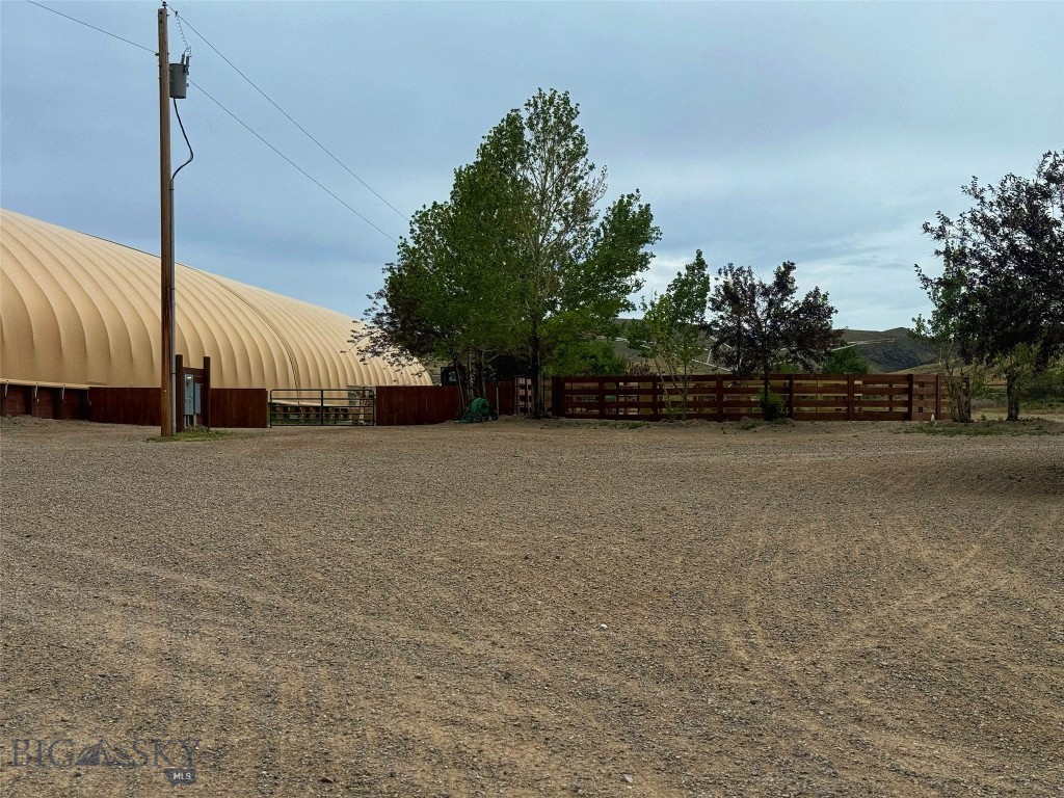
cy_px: 399
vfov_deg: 30.3
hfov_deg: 39.7
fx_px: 1475
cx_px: 532
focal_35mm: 48
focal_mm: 6.86
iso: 64
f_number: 1.78
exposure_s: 1/4975
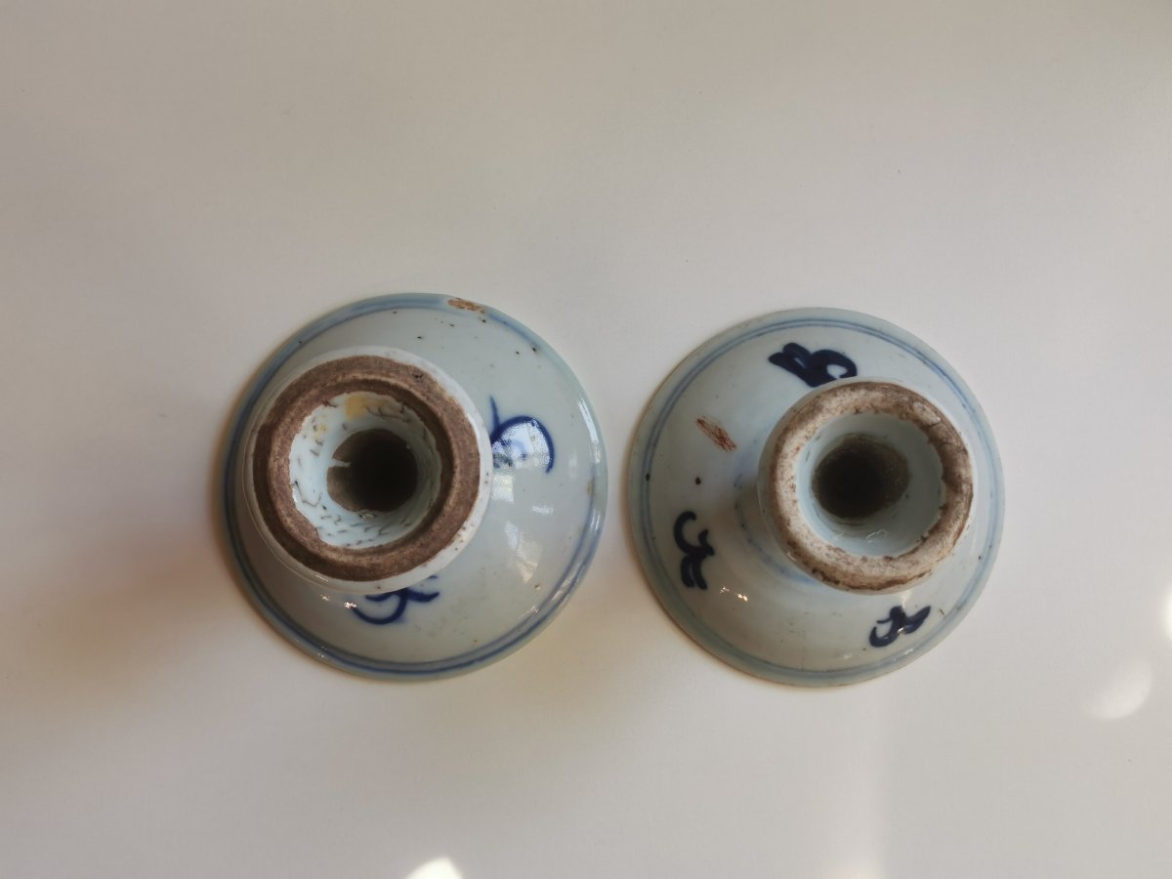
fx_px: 1625
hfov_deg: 39.7
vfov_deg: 30.3
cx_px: 586
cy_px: 440
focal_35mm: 48
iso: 50
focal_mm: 5.56
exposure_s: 1/104
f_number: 1.6
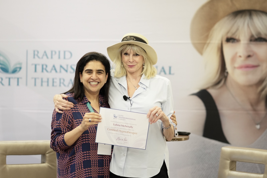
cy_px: 89
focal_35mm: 127
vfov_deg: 10.8
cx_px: 134
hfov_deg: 16.1
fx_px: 942
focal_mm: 85
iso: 1000
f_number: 1.6
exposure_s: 1/160
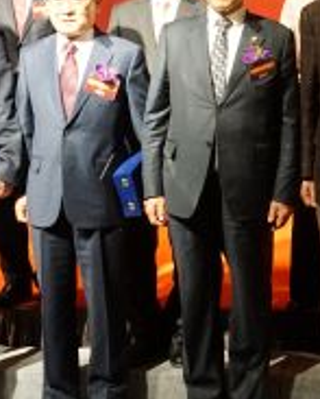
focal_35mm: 83
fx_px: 980
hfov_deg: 18.0
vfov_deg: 22.4
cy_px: 39
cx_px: 337
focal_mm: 18
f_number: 4
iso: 1600
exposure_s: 1/160
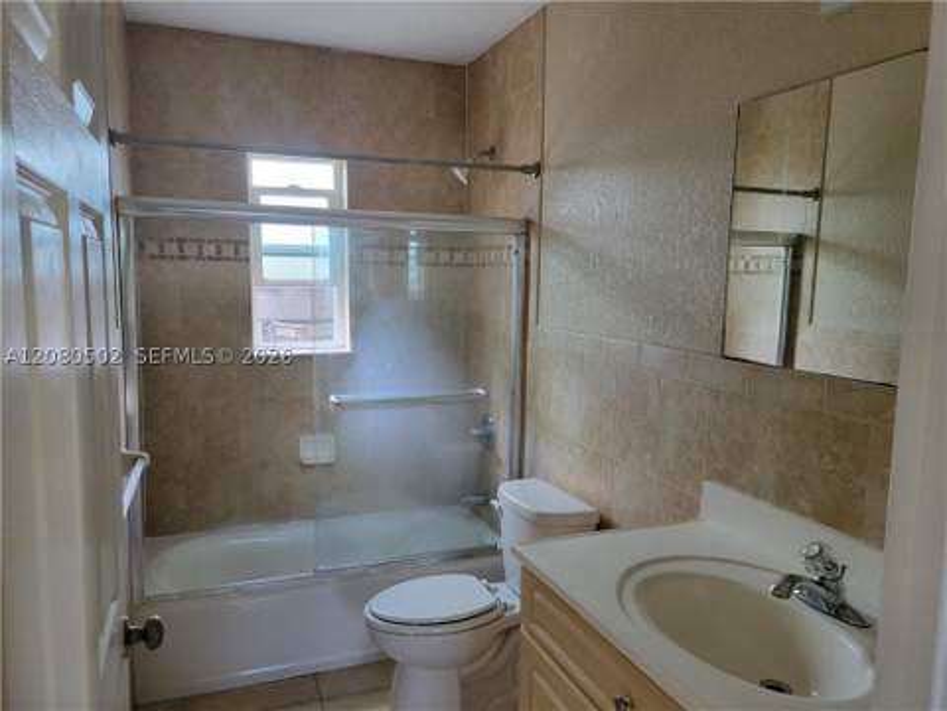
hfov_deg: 67.3
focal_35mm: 26
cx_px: 474
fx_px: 711
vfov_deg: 53.1
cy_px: 356
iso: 250
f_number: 1.8
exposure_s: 1/119
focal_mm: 5.4
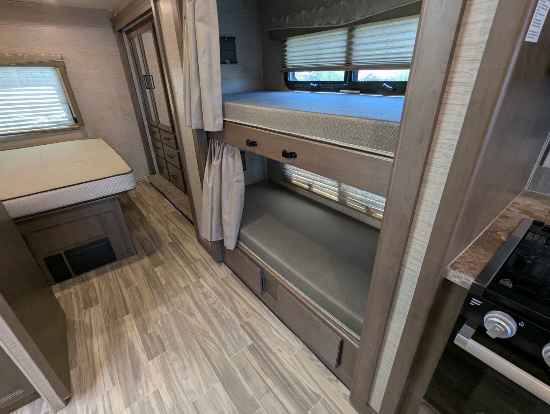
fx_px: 255
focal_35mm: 16
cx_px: 275
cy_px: 207
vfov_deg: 78.2
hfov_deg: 94.4
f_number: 2.2
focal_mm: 2.35
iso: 176
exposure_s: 1/58.7
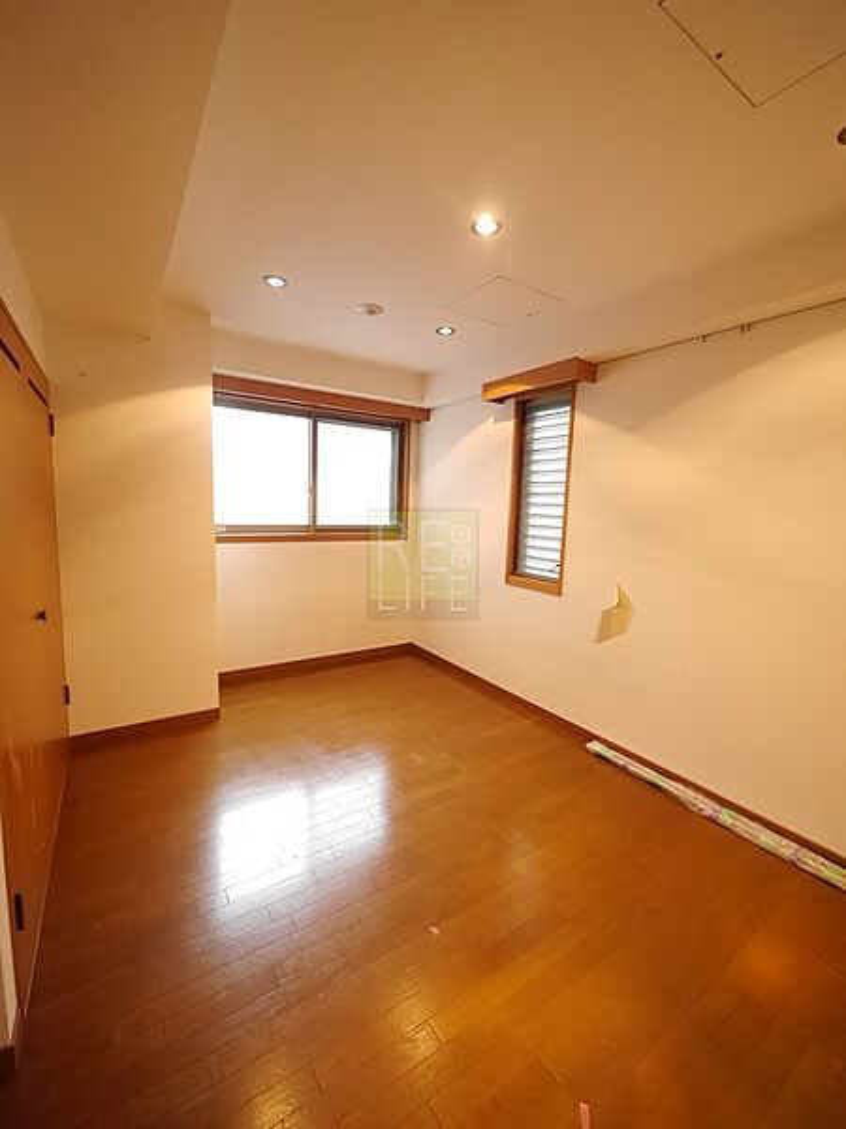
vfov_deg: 102.1
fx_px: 456
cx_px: 423
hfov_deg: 85.7
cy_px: 564
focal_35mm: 14
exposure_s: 1/60
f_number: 4
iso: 3200
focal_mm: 7
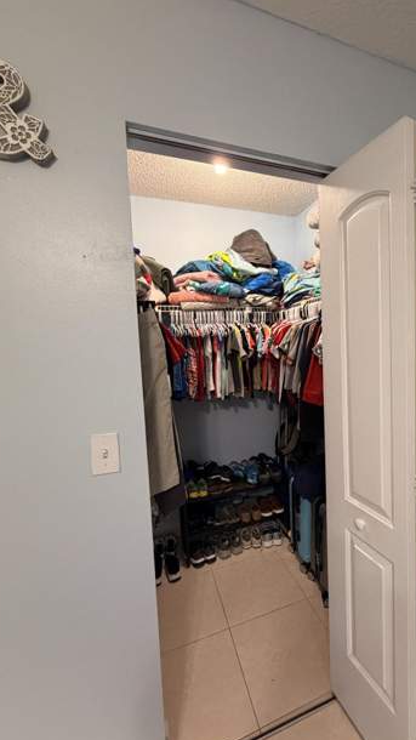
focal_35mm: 16
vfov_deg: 99.4
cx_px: 272
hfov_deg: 65.6
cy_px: 368
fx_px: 314
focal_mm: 2.22
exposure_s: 1/60
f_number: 2.2
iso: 400
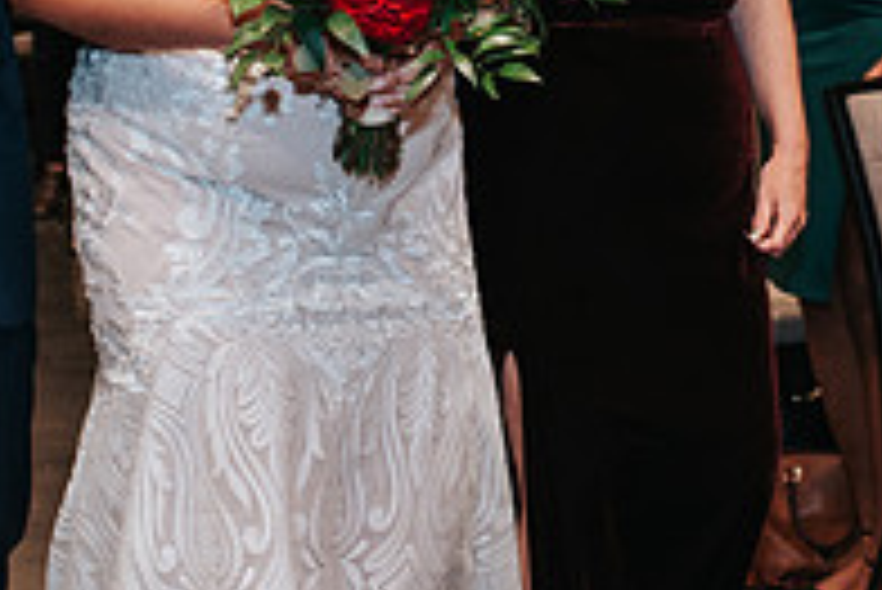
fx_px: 2819
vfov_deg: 11.7
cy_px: -70
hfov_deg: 17.8
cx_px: 495
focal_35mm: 115
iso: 1000
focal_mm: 35
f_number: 2.8
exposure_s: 1/200
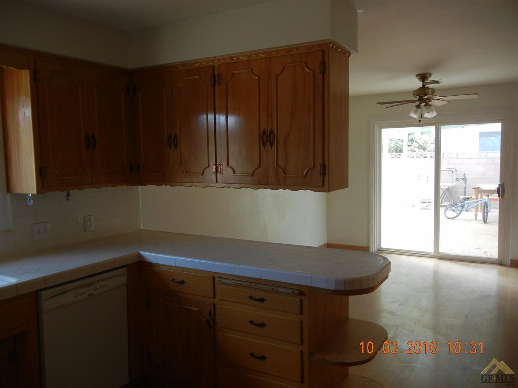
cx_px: 259
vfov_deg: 46.8
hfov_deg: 60.0
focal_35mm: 30
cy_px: 194
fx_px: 449
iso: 204
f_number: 3.5
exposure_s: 1/30
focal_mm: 5.4
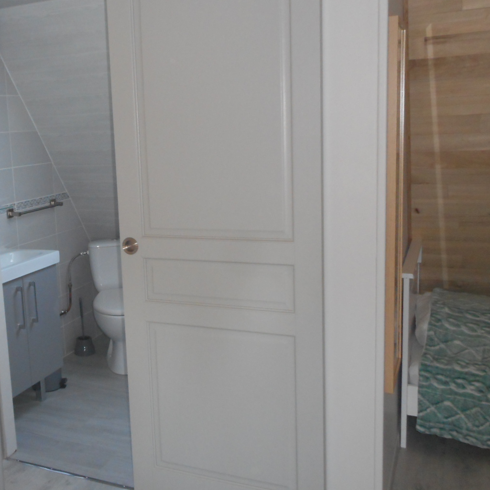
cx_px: 112
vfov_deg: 41.8
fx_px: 641
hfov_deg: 40.5
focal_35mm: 40
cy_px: 229
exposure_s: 1/25
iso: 320
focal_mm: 5.2
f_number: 4
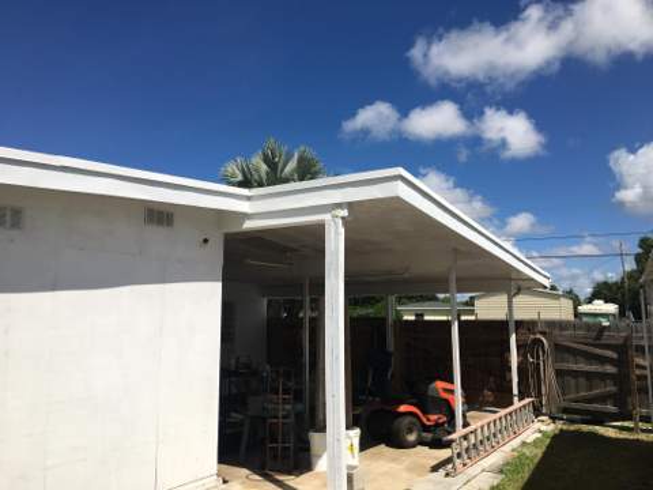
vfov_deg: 48.2
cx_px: 326
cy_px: 245
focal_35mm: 29
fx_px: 547
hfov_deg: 61.7
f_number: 2.2
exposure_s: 1/3846
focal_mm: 4.15
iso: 25
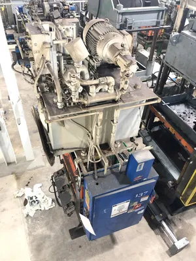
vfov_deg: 63.4
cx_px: 98
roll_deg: -4.4
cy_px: 130
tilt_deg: -40.6
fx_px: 211
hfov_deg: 49.7
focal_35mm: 28
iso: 40
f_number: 1.8
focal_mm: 4
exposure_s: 1/17
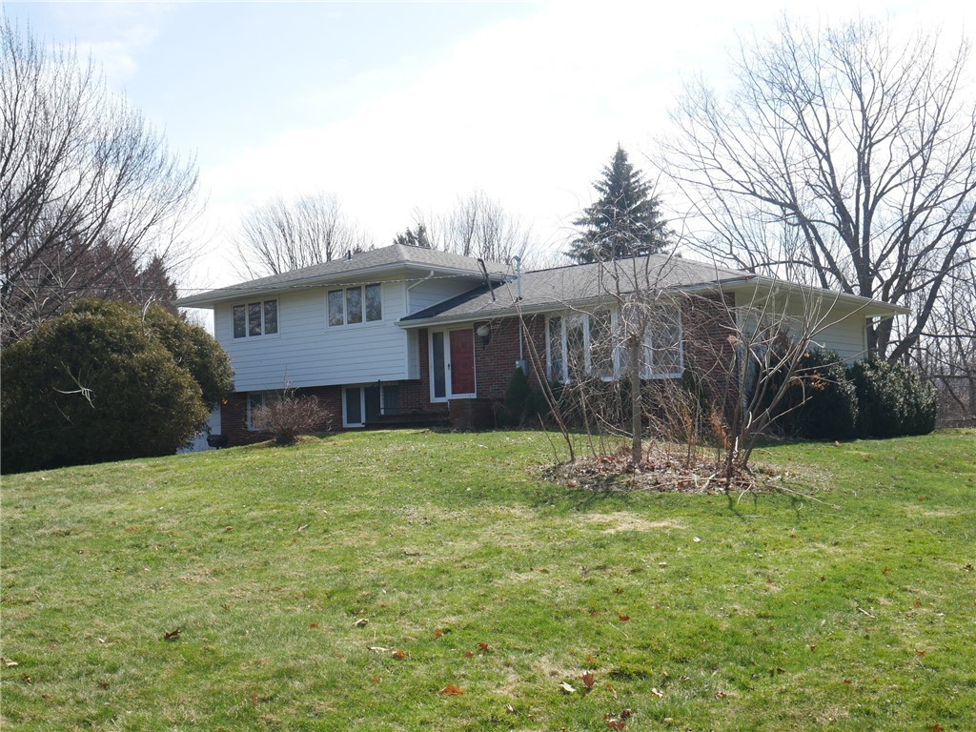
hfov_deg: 49.0
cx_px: 488
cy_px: 366
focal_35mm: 38
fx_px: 1071
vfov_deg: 37.7
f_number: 7.1
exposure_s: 1/320
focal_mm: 19
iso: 200
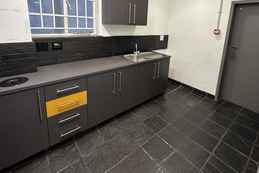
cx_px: 136
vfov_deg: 62.0
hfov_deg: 86.8
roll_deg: -1.9
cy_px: 50
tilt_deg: -11.3
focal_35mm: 19
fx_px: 137
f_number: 2.2
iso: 200
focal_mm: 2.22
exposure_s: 1/50
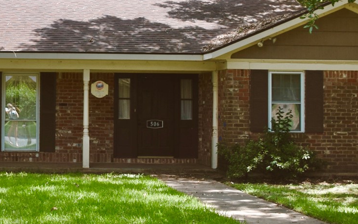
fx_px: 790
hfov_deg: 24.3
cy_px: 52
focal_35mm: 81
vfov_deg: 16.0
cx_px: -3
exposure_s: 1/250
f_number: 8
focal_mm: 18
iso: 320
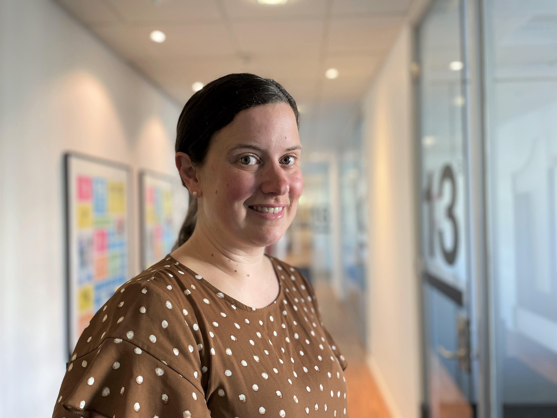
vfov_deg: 53.1
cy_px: 209
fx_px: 418
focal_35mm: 26
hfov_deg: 67.3
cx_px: 278
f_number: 1.6
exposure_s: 1/50
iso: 80
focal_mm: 4.2
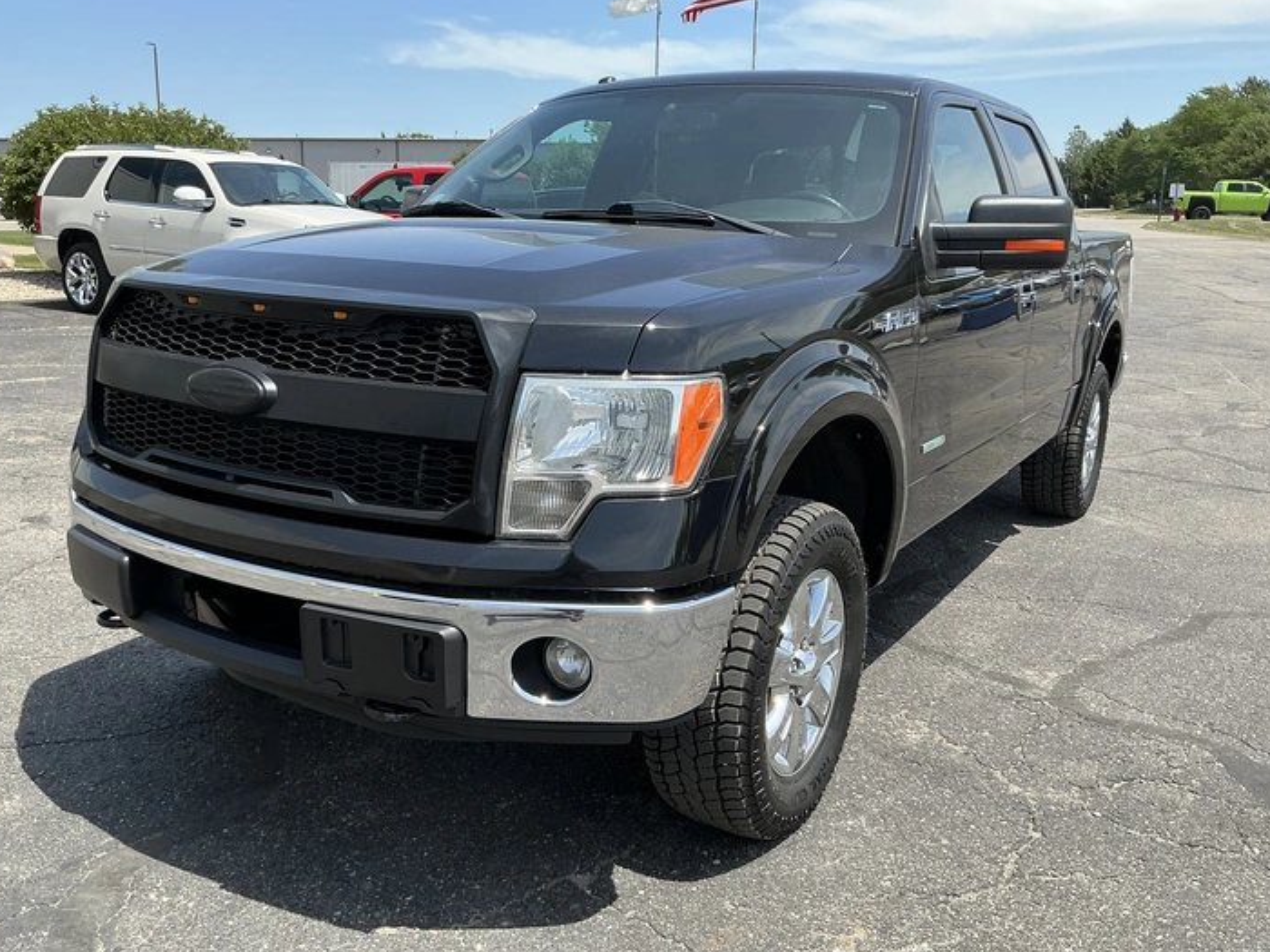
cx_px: 597
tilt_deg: -11.0
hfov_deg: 59.9
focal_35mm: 30
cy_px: 452
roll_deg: +0.0
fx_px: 1101
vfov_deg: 46.8
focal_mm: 3
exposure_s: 1/997
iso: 25
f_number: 1.8
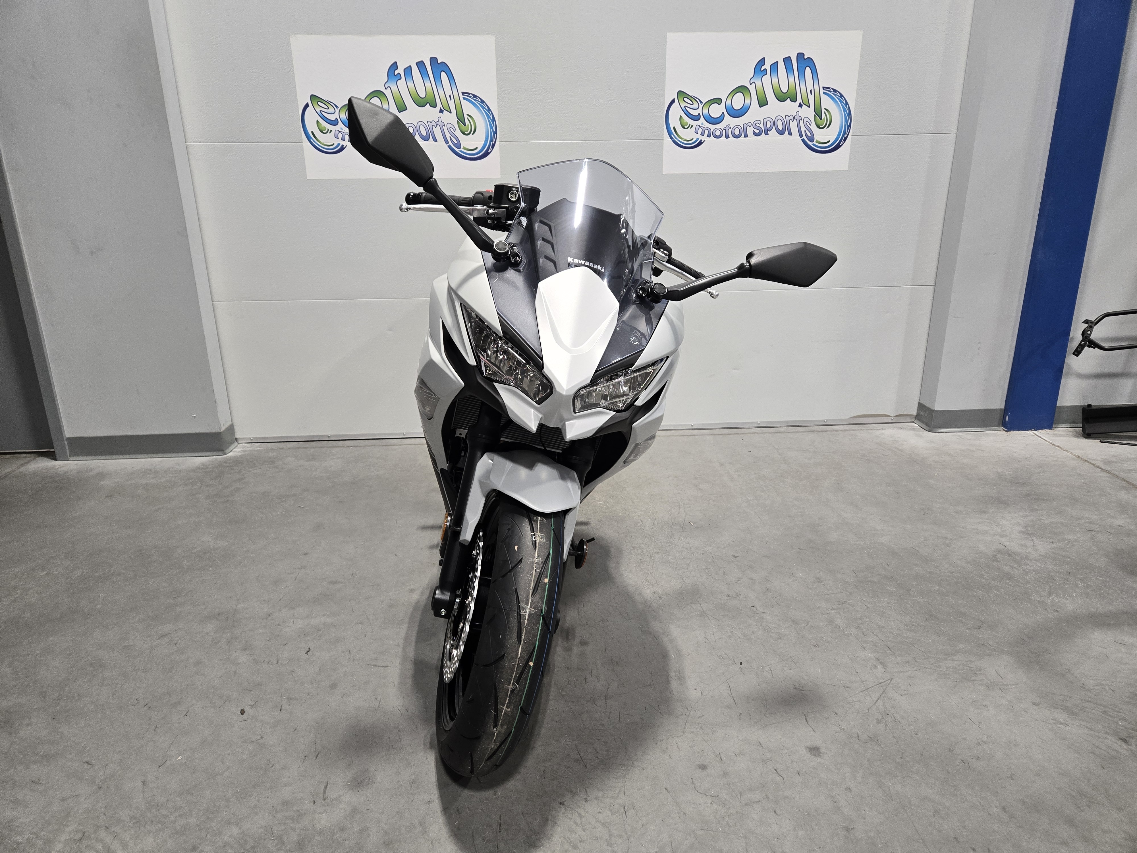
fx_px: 755
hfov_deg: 73.9
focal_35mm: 23
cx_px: 568
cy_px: 426
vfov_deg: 58.9
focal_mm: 5.4
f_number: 1.8
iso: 200
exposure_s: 1/120
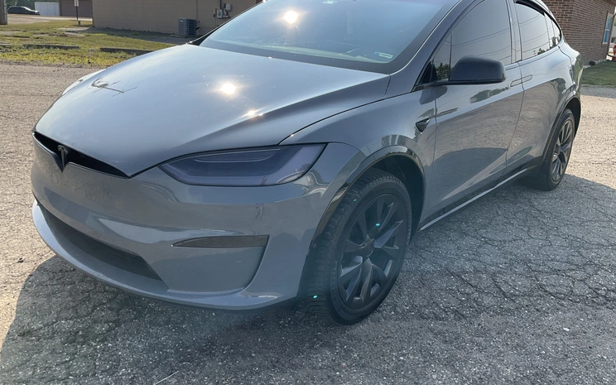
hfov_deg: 61.2
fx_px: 520
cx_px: 309
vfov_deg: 40.5
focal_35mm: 31
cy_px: 158
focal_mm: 3
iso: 25
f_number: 1.8
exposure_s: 1/1250
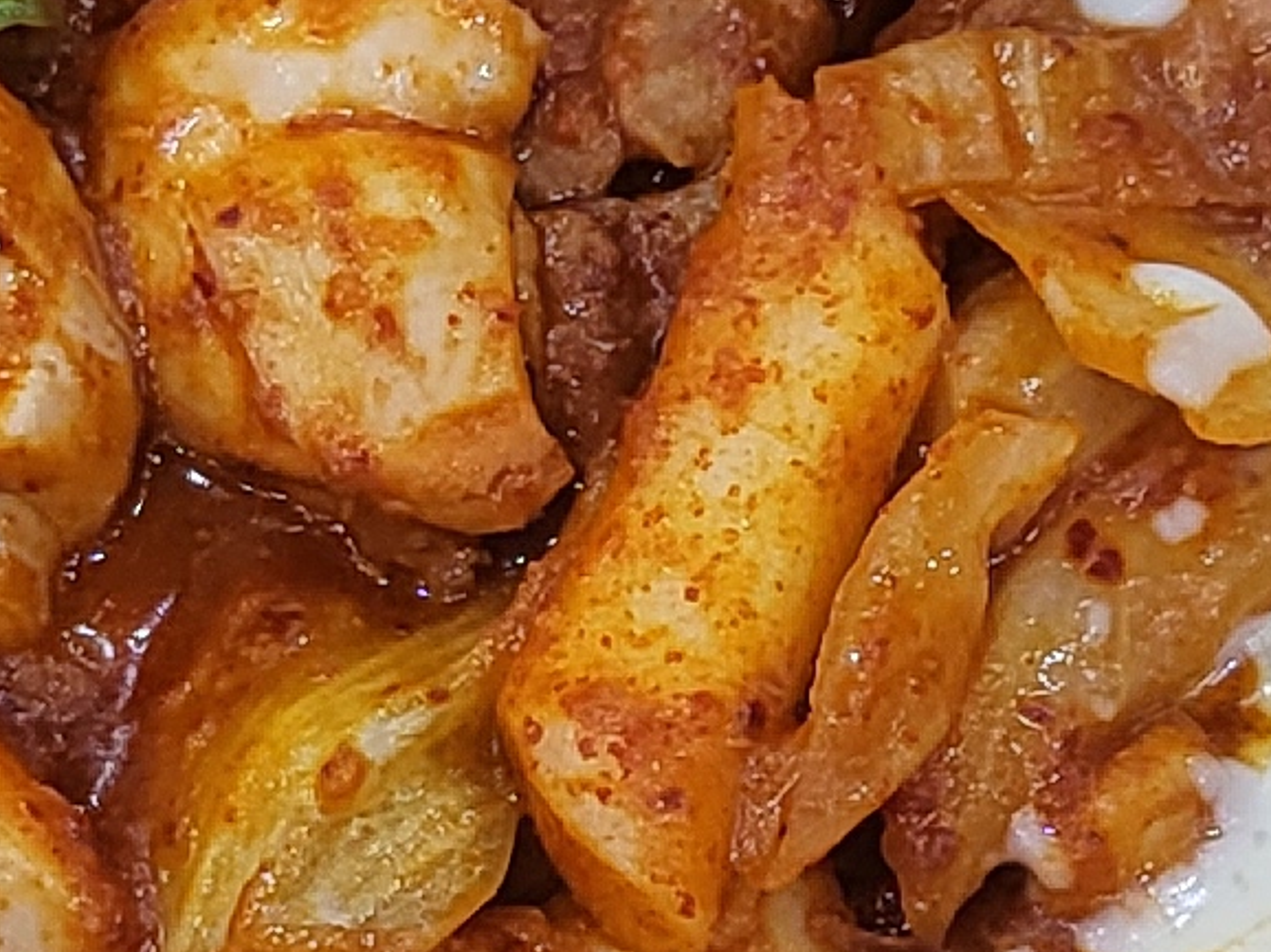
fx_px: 6606
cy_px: 514
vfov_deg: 8.2
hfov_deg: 11.0
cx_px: 581
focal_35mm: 180
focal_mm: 4.25
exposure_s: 1/60
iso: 200
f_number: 1.8
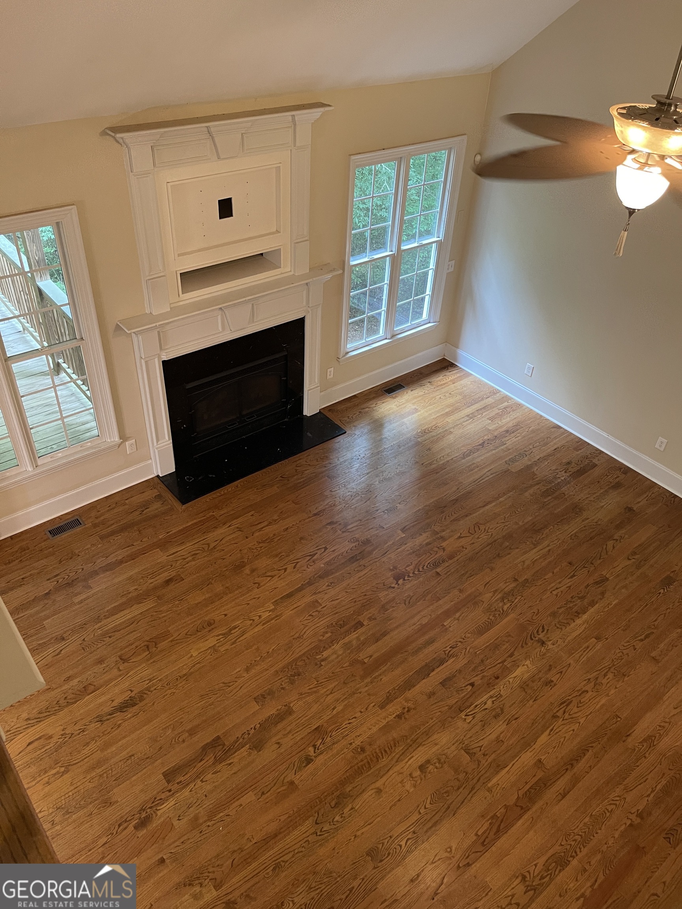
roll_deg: -4.1
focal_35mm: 25
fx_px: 657
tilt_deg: -38.0
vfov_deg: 69.4
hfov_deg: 54.9
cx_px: 341
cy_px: 454
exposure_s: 1/60
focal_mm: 5.1
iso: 400
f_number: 1.6
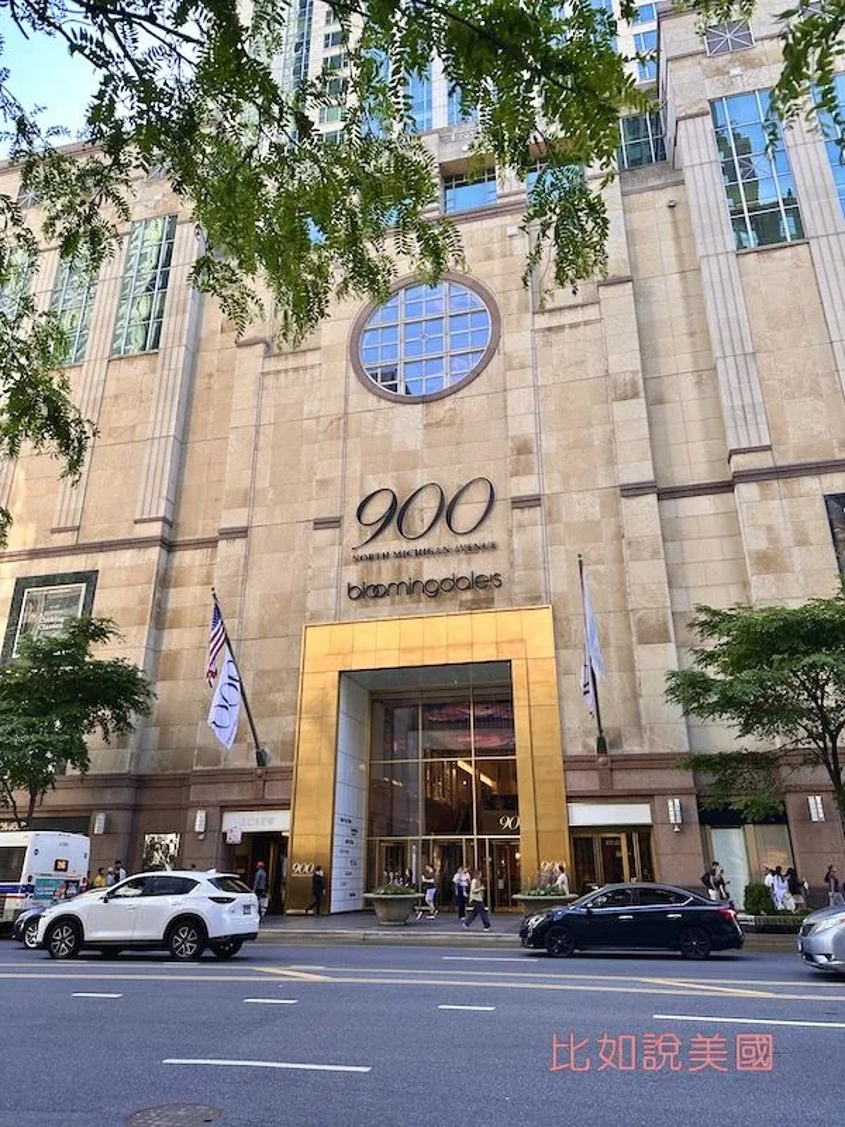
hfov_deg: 56.8
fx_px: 781
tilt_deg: +21.5
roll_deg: +0.0
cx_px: 422
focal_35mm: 24
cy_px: 564
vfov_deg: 71.6
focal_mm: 6.86
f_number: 1.78
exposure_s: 1/398
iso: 80
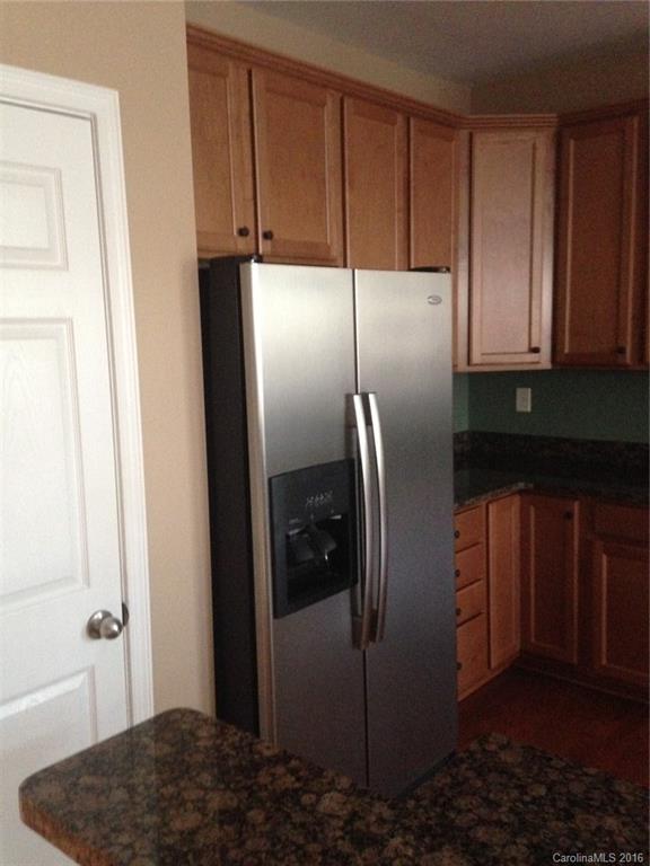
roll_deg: +1.1
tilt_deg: -8.2
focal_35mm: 33
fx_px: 826
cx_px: 325
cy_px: 433
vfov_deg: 55.4
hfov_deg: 42.9
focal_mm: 4.12
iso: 500
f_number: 2.4
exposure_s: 1/15
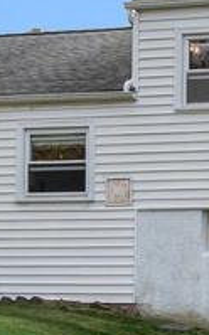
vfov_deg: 16.4
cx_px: 359
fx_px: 1151
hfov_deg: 9.9
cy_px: 287
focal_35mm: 126
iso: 250
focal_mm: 16
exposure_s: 1/250
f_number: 9
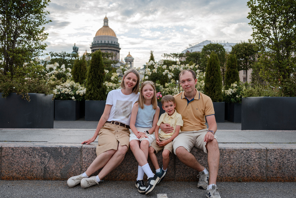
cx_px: 148
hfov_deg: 54.4
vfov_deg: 37.9
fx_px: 288
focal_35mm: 35
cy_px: 99
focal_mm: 35
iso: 125
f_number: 3.5
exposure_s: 1/320
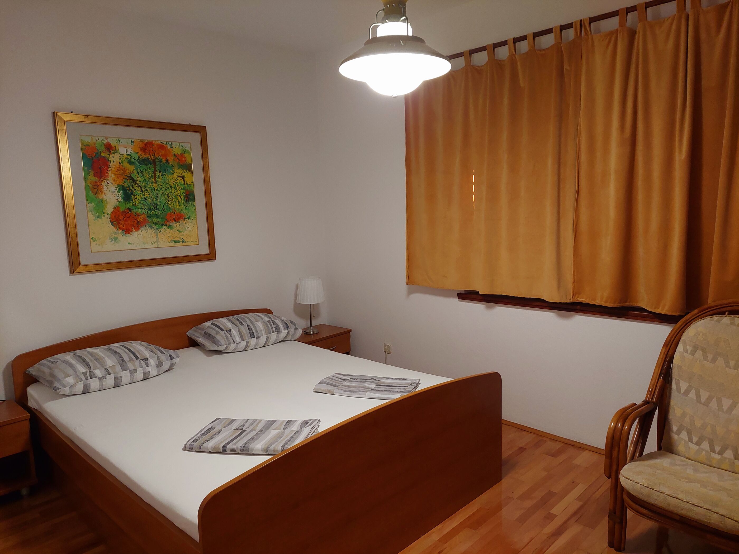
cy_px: 277
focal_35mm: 24
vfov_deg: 56.8
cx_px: 370
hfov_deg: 71.6
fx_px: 512
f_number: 1.8
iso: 400
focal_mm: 5.23
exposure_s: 1/50
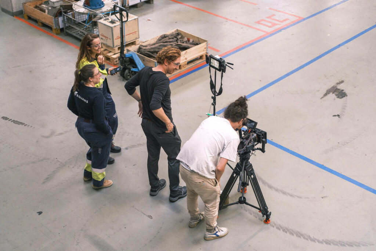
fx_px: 554
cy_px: 126
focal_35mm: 53
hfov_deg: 37.5
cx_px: 188
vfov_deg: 25.5
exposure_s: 1/850
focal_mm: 35
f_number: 2
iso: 800
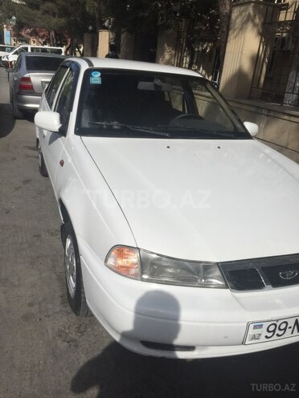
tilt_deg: -20.9
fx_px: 334
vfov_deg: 61.7
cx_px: 150
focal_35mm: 29
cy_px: 199
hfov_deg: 48.2
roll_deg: -8.7
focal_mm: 4.15
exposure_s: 1/4950
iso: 32
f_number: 2.2
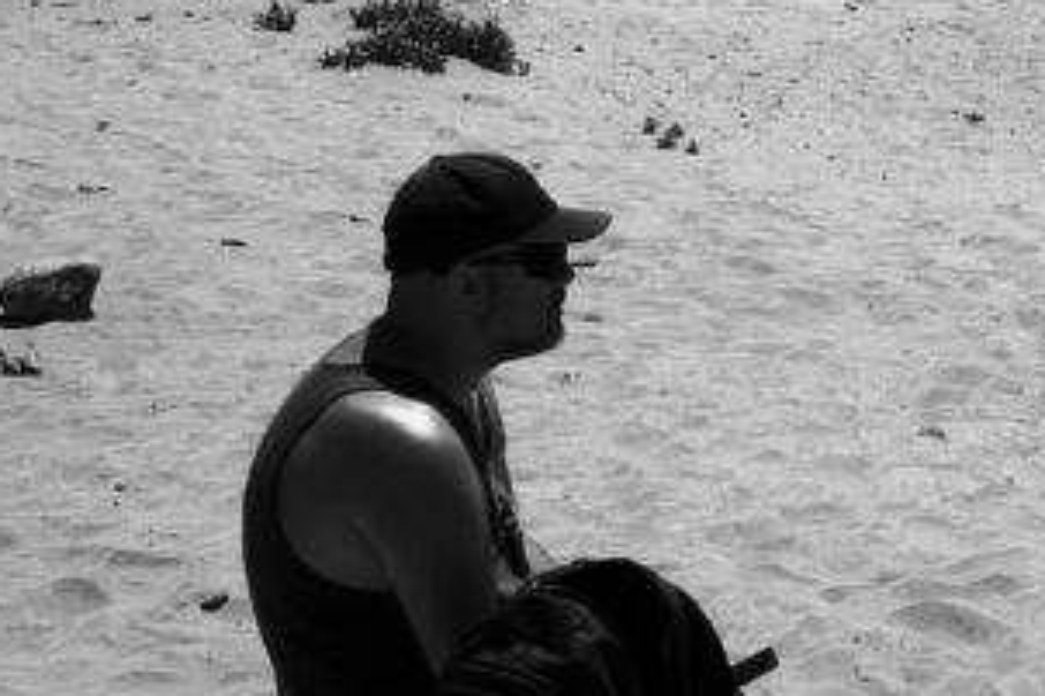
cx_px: 1450
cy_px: 293
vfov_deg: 12.9
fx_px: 3075
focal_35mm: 106
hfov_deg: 17.7
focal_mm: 15
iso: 200
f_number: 8
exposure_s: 1/800
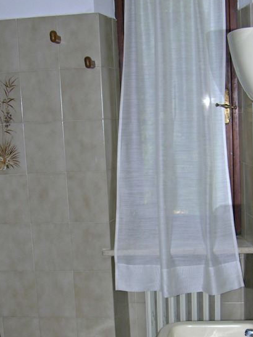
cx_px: 138
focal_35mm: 64
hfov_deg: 22.9
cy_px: 251
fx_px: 624
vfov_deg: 29.8
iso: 50
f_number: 2.8
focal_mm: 8.9
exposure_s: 1/60.1
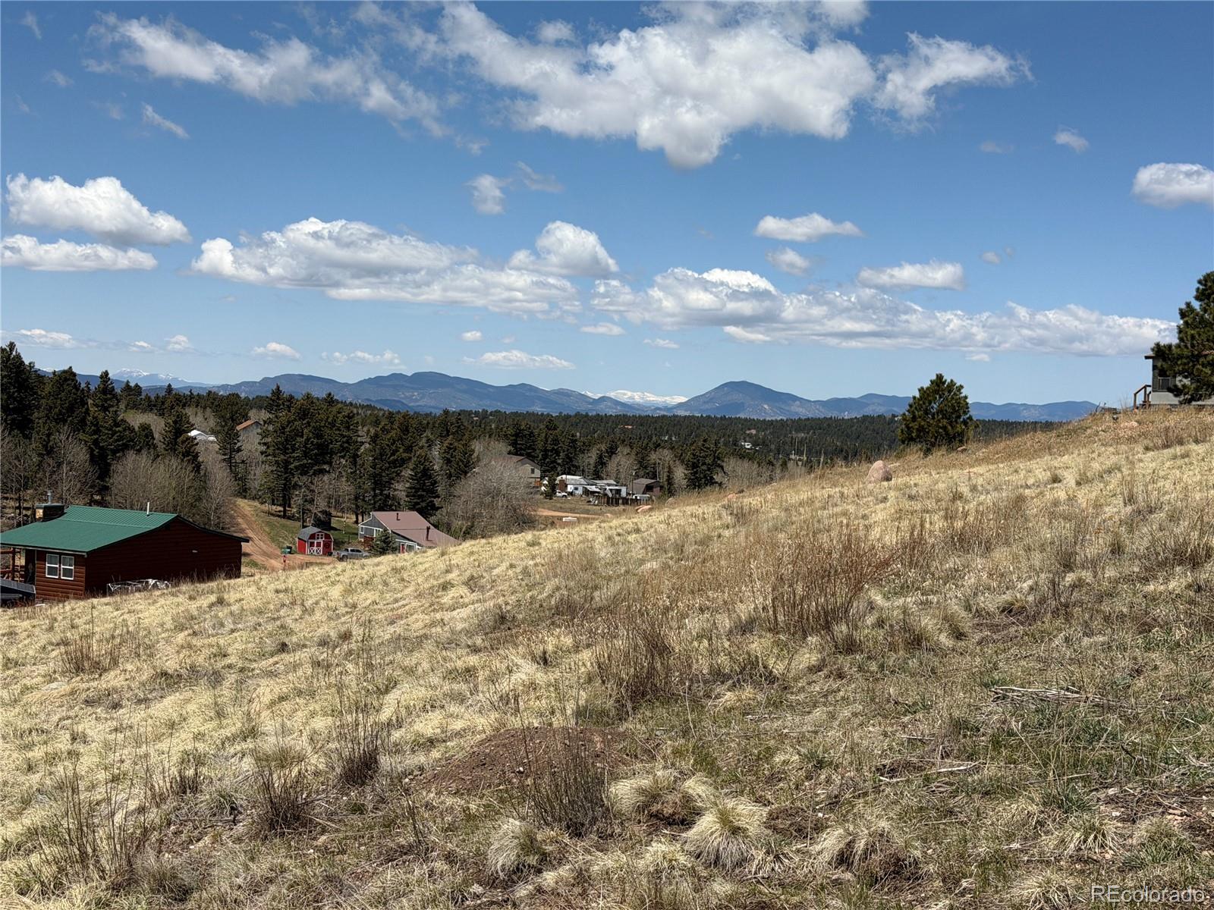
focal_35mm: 48
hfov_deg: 39.7
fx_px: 1683
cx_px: 607
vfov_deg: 30.3
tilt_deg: -1.9
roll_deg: -2.0
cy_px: 455
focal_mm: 6.76
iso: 64
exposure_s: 1/8772
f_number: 1.78
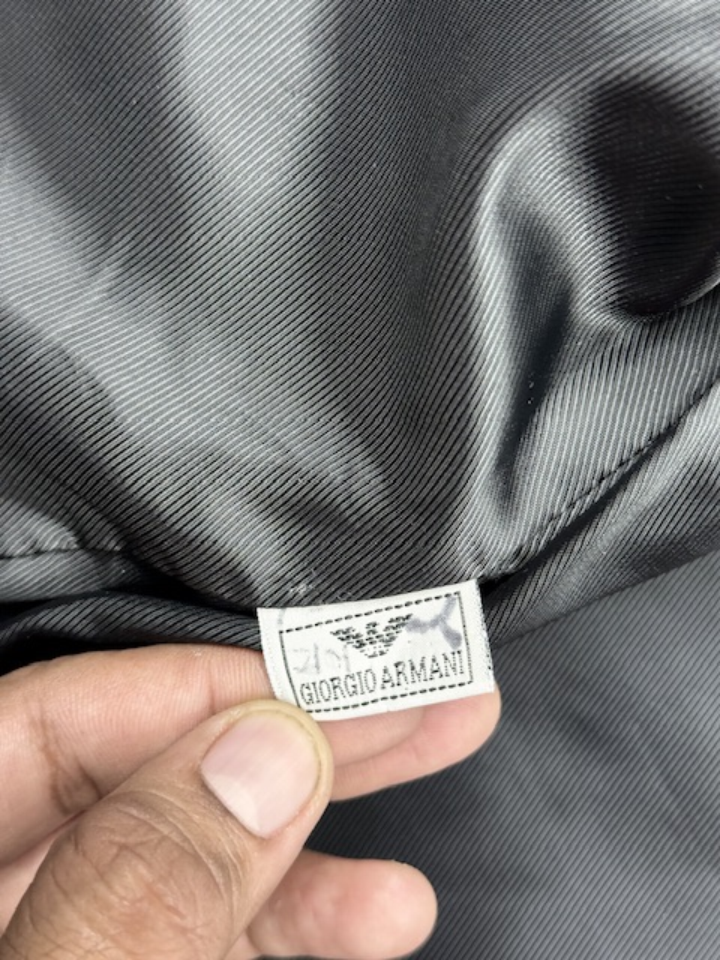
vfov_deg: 39.7
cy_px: 480
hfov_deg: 30.3
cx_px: 360
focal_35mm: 48
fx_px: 1331
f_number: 1.78
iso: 125
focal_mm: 6.76
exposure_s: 1/50
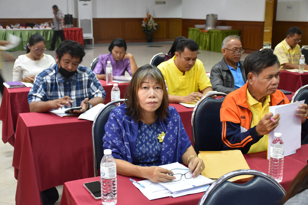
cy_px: 102
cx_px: 154
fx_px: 411
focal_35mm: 48
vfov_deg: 28.1
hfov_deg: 41.1
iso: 800
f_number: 4
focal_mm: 32
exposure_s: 1/13
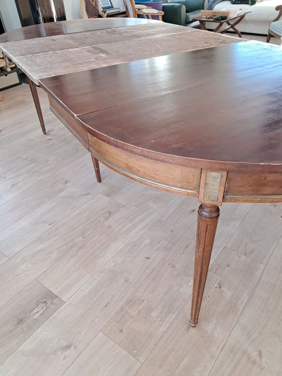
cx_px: 141
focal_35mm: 27
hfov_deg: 51.4
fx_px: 293
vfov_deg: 65.3
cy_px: 188
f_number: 1.8
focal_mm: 4
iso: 80
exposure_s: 1/50
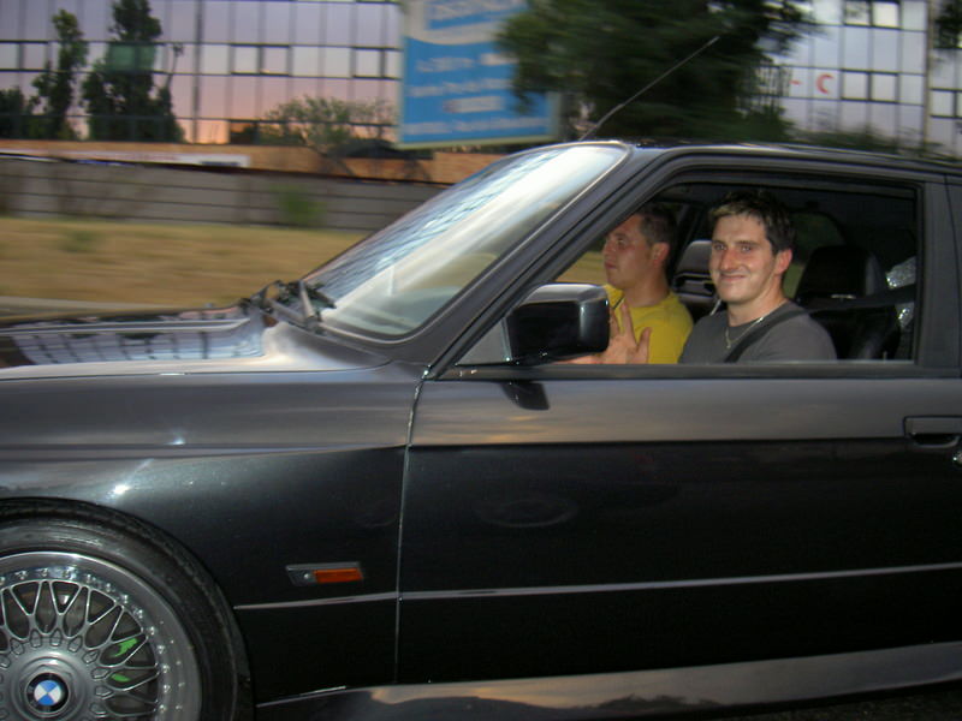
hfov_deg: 47.9
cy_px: 360
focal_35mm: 39
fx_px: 1084
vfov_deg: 36.8
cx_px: 481
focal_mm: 8
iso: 200
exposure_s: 1/60
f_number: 2.8
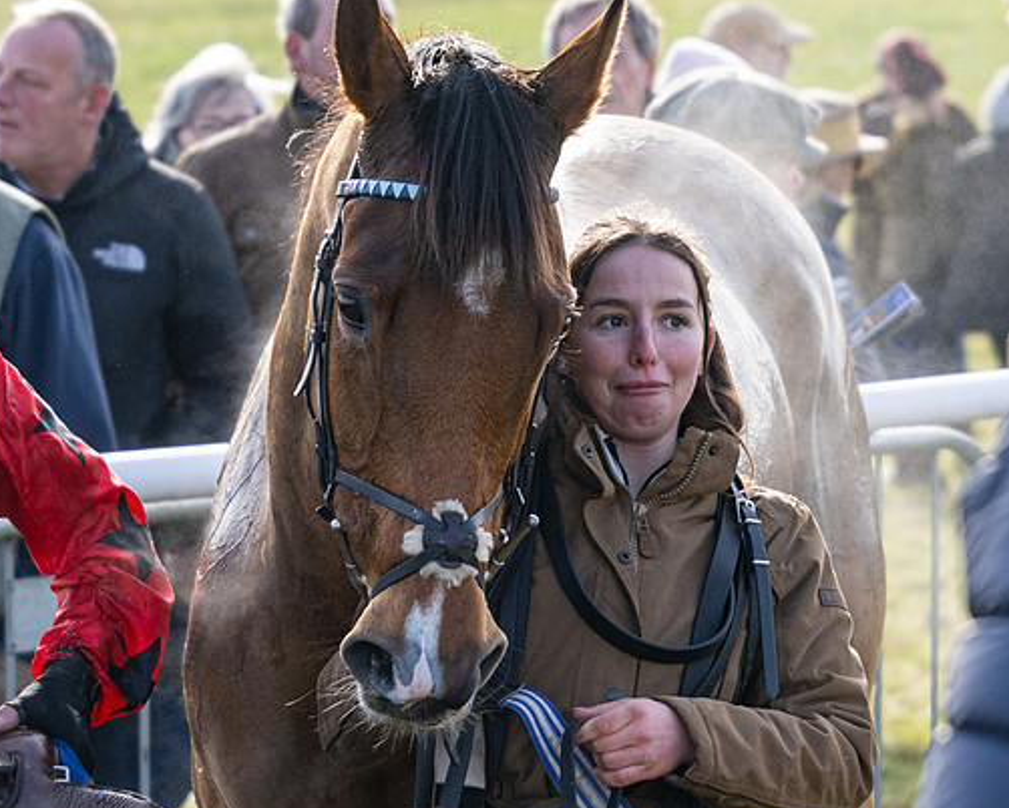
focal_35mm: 245
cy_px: 450
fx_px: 7319
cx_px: 286
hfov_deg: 7.9
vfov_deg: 6.3
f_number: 4
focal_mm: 80
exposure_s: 1/1250
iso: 400
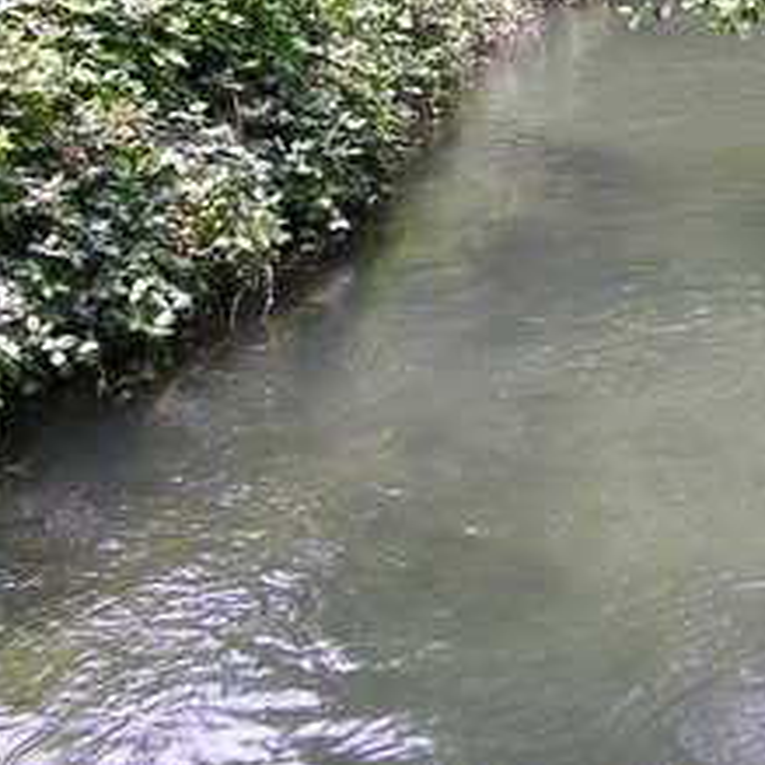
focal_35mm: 78
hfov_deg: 21.7
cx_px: 700
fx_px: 1950
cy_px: 68
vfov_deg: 21.7
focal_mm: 6
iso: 64
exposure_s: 1/80
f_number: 4.8
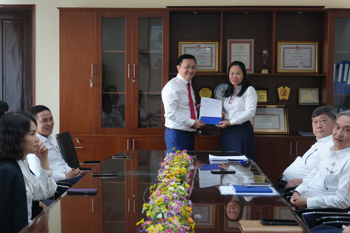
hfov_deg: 32.6
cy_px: 116
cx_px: 175
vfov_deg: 22.1
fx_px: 598
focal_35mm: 62
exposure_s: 1/160
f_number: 5.6
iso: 2500
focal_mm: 41
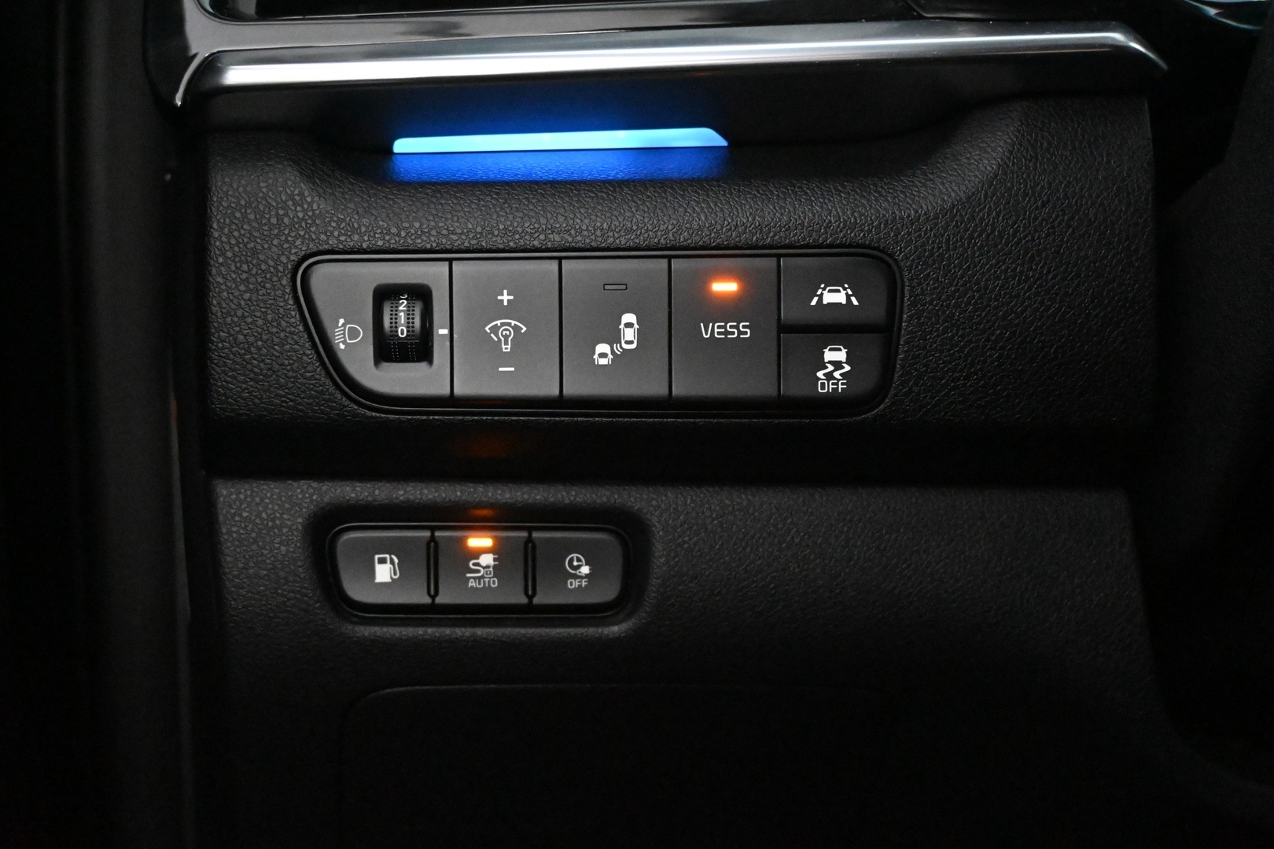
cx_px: 637
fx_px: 1380
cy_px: 424
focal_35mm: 39
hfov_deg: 49.6
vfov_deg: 34.2
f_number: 4.5
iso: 16000
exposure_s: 1/40
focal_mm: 26
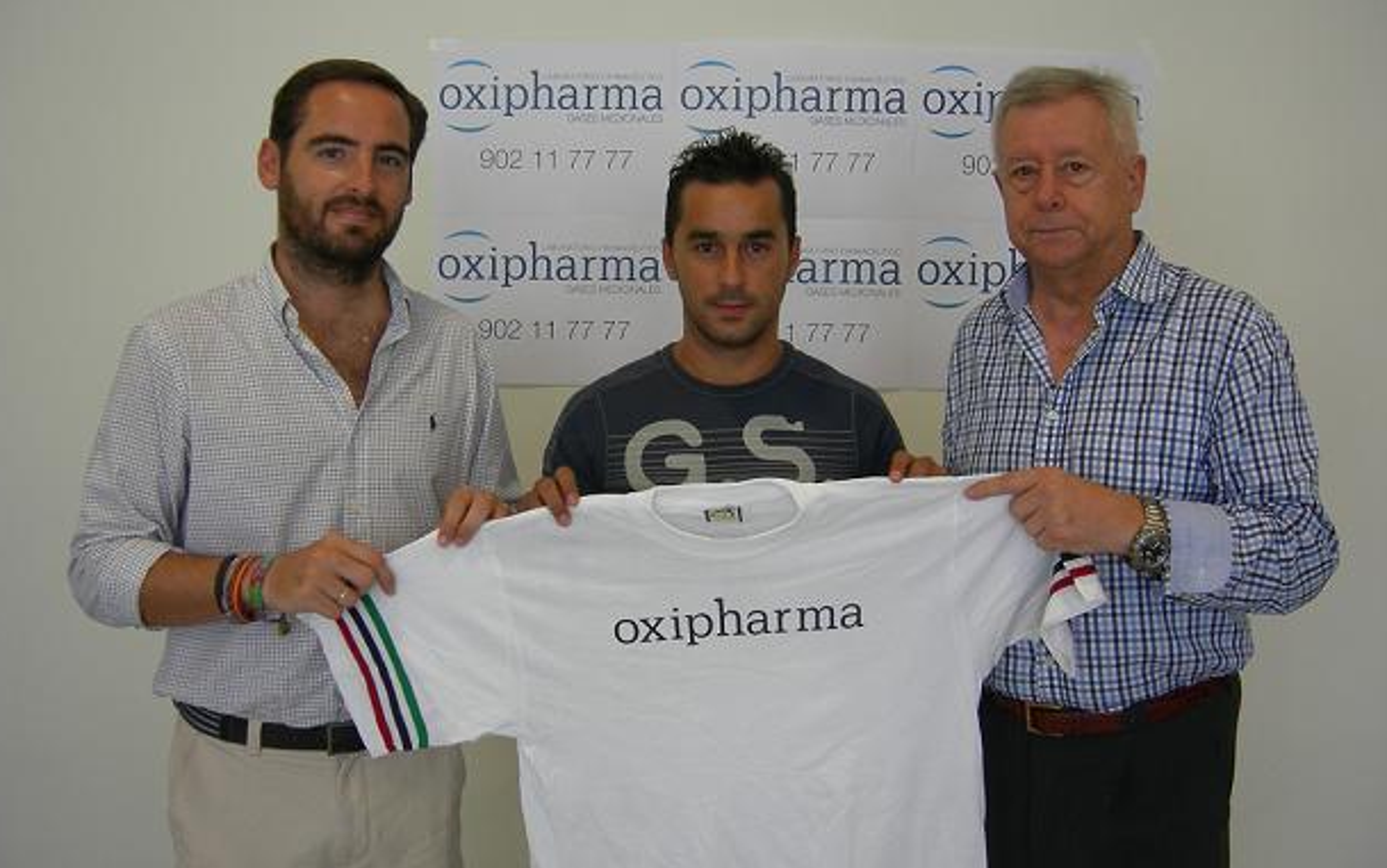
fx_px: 1475
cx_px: 680
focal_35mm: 39
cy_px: 416
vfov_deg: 32.8
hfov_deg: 50.4
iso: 64
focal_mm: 7.5
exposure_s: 1/31.2
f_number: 2.7
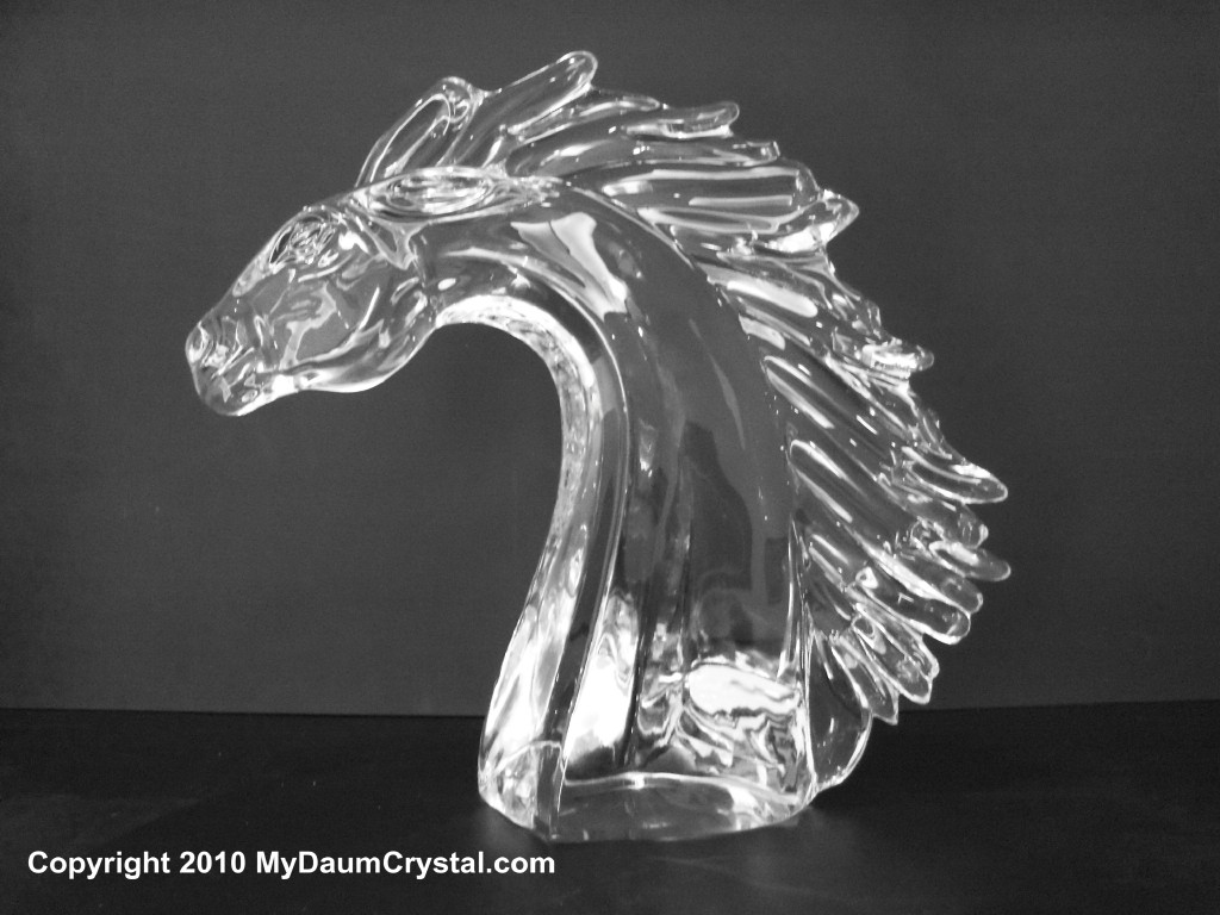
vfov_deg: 40.7
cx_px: 610
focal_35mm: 35
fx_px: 1234
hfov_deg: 52.6
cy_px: 458
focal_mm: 6.3
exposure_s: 1/20
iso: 400
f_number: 3
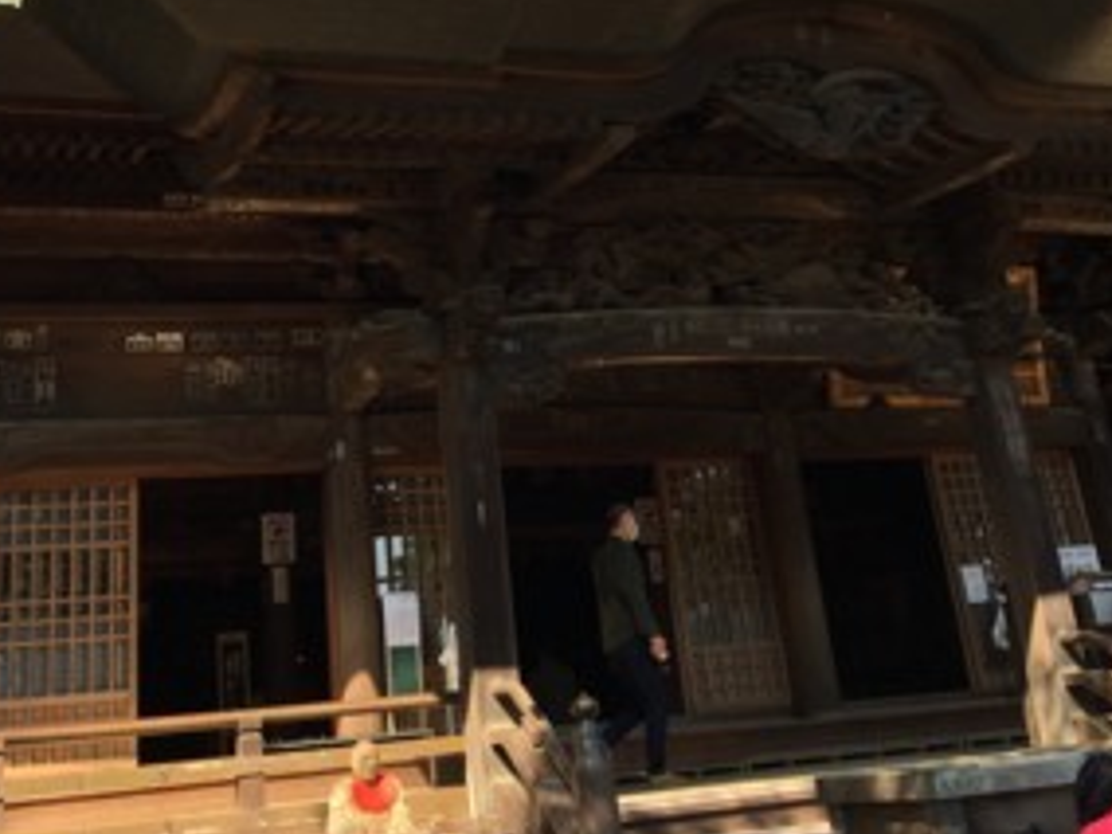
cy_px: 200
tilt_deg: +23.1
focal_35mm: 46
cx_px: 513
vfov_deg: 30.9
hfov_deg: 41.2
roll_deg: +7.2
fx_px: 1478
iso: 25
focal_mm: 4.15
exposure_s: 1/411
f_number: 2.2
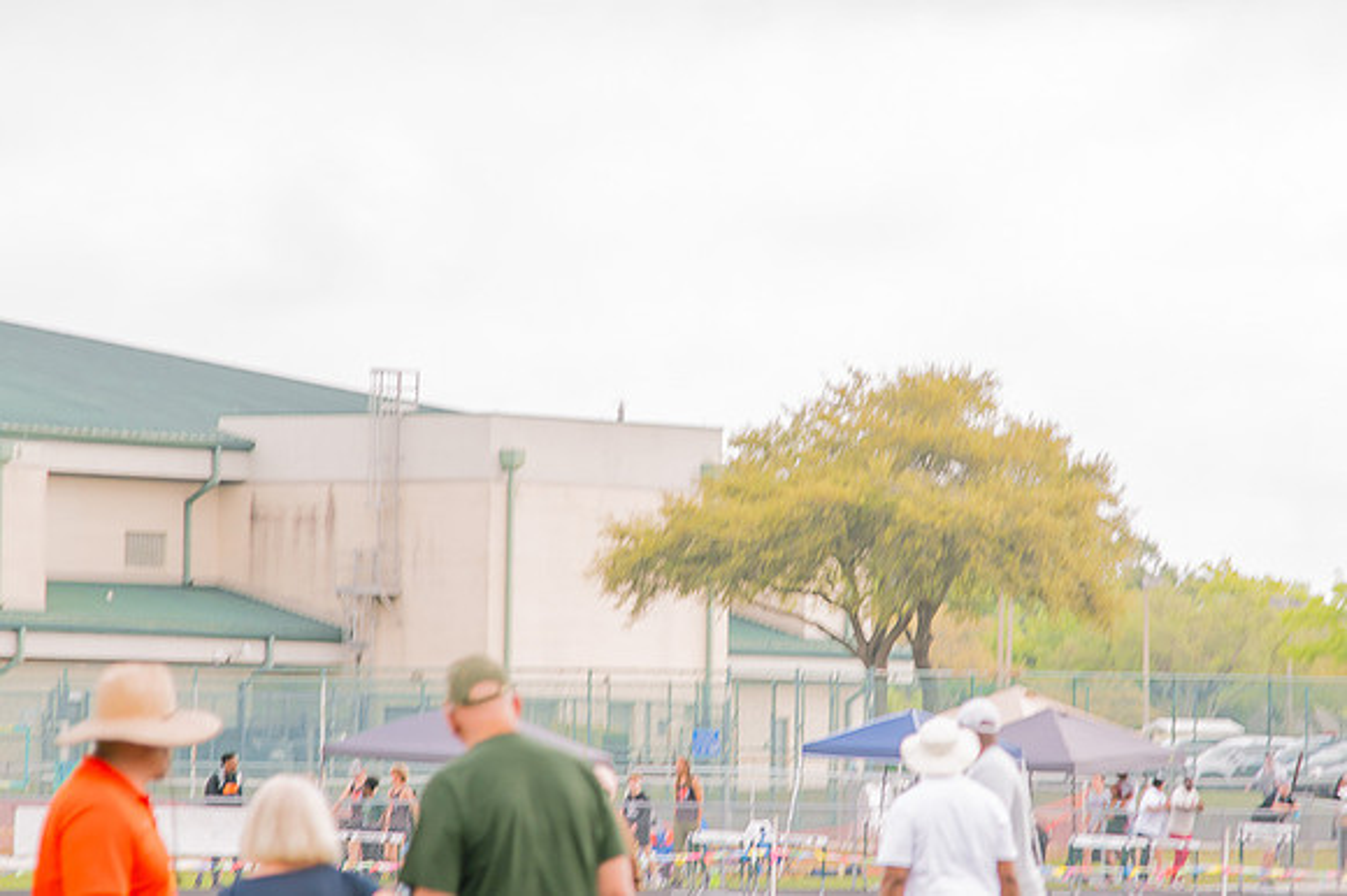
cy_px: 474
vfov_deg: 5.4
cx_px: 763
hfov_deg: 8.1
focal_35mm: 255
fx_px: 9525
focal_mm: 120
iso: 200
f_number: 4
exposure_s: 1/200
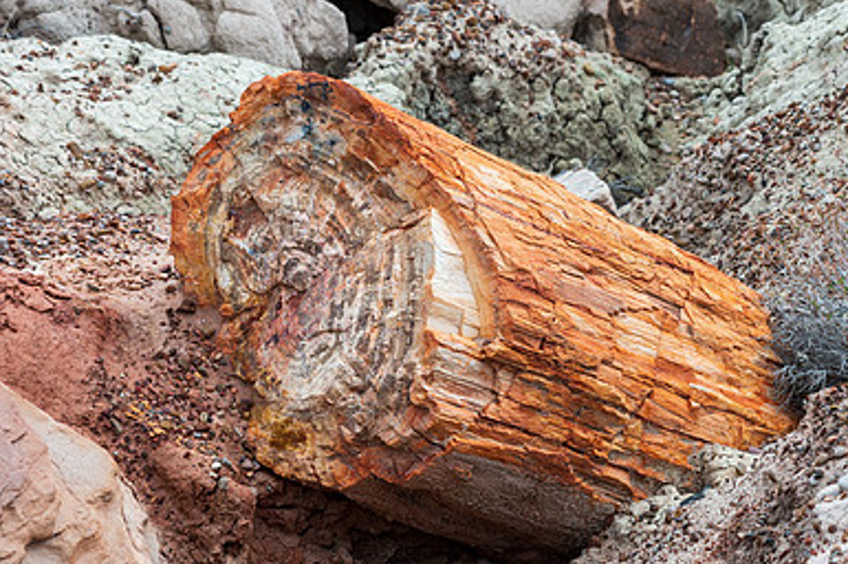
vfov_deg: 4.6
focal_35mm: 301
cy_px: 205
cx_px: 529
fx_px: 7084
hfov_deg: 6.8
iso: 500
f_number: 8
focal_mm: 200
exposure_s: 1/1000
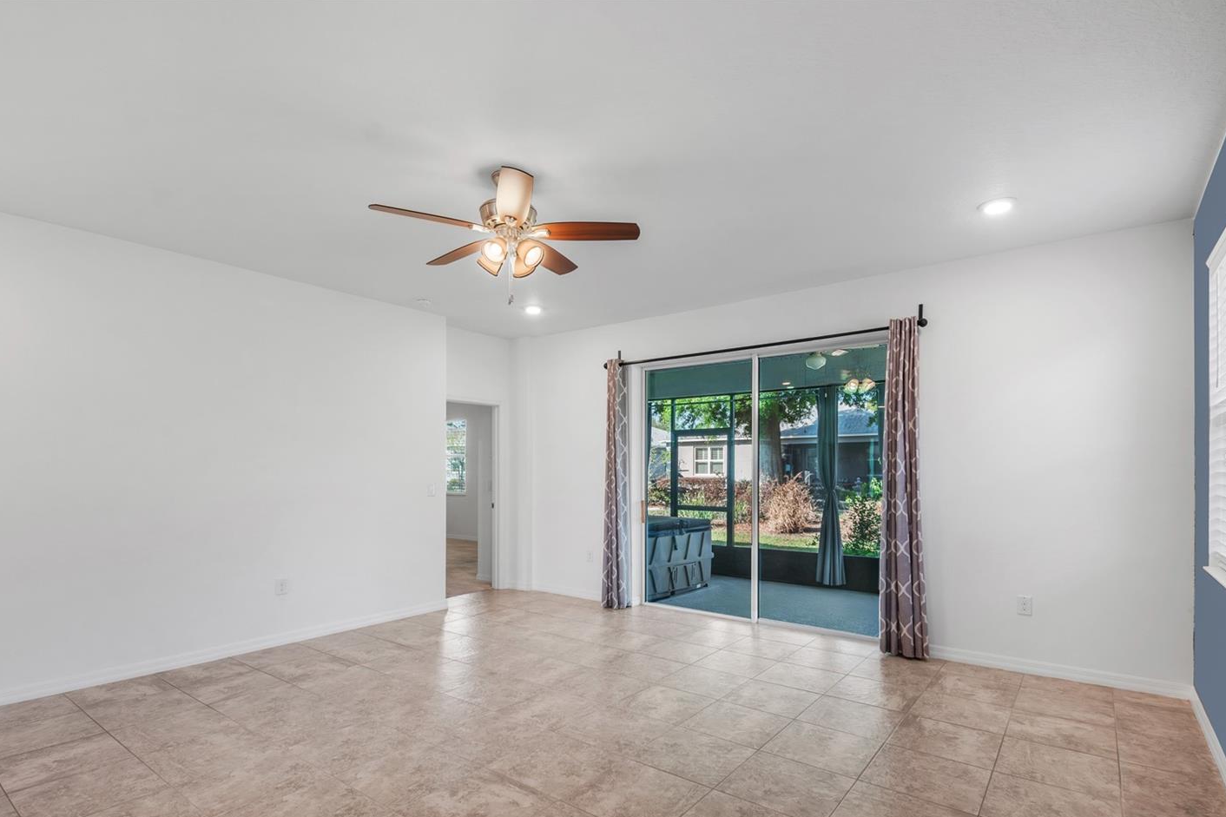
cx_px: 607
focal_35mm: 17
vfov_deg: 70.1
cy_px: 459
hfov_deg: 93.3
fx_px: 579
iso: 250
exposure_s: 1/25
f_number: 9
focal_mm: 10
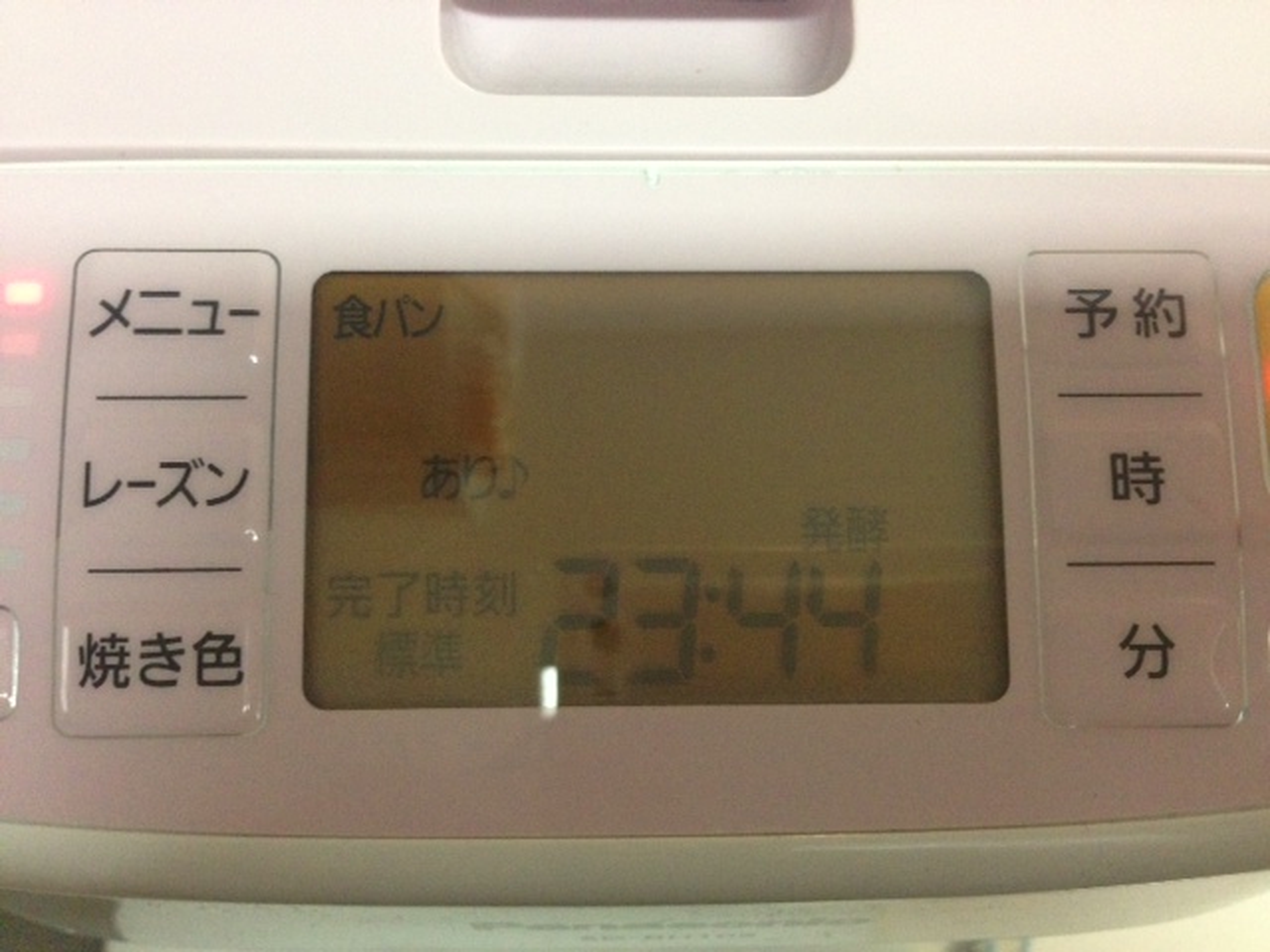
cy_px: 476
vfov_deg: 42.9
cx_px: 635
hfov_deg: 55.4
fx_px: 1211
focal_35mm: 33
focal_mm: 4.13
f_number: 2.4
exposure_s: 1/20
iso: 400
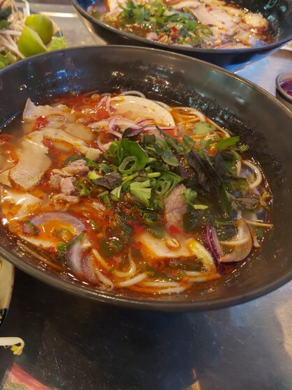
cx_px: 45
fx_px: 371
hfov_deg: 40.6
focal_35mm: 33
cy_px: 192
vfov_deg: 55.4
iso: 500
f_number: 1.8
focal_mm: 5.23
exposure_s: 1/25
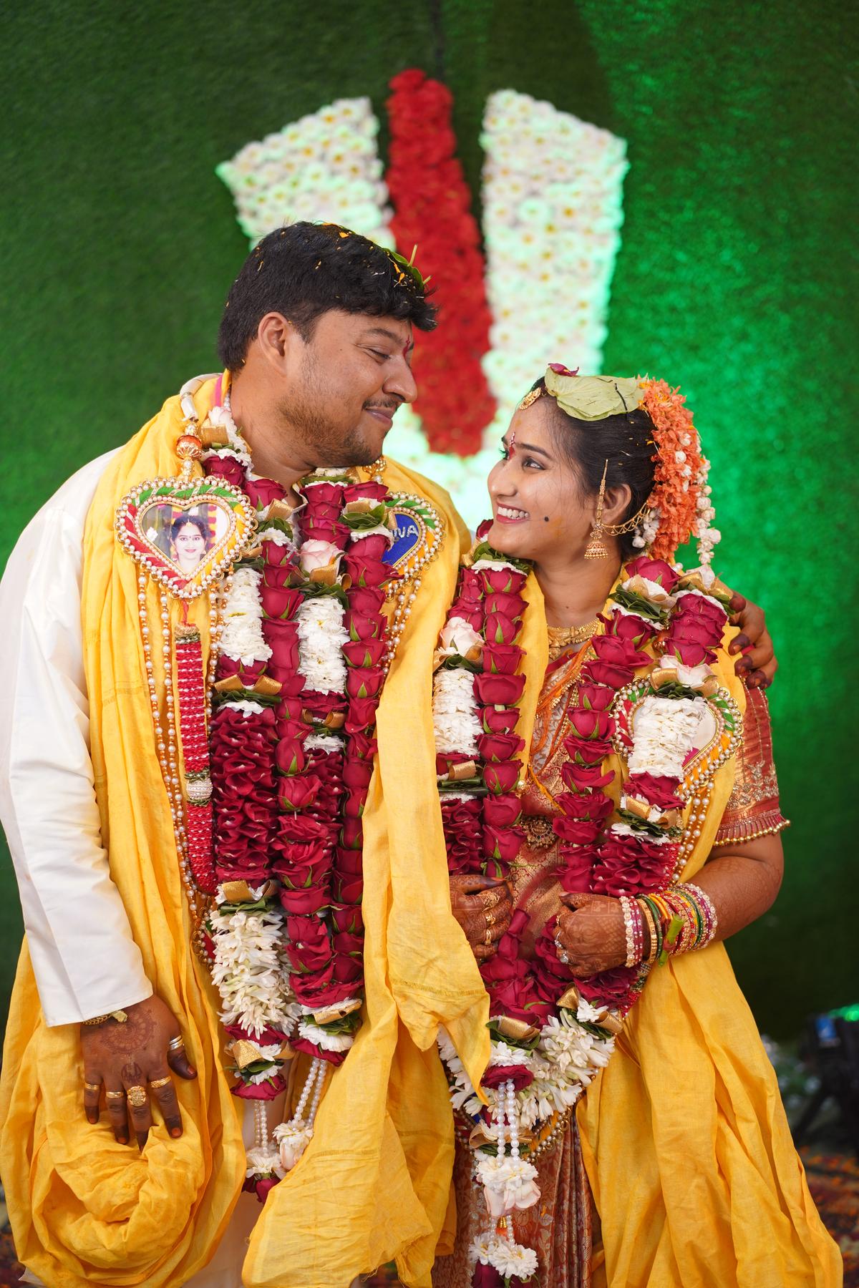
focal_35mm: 55
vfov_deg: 36.2
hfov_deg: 24.6
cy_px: 644
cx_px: 430
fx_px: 1968
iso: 250
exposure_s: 1/250
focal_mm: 55
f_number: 2
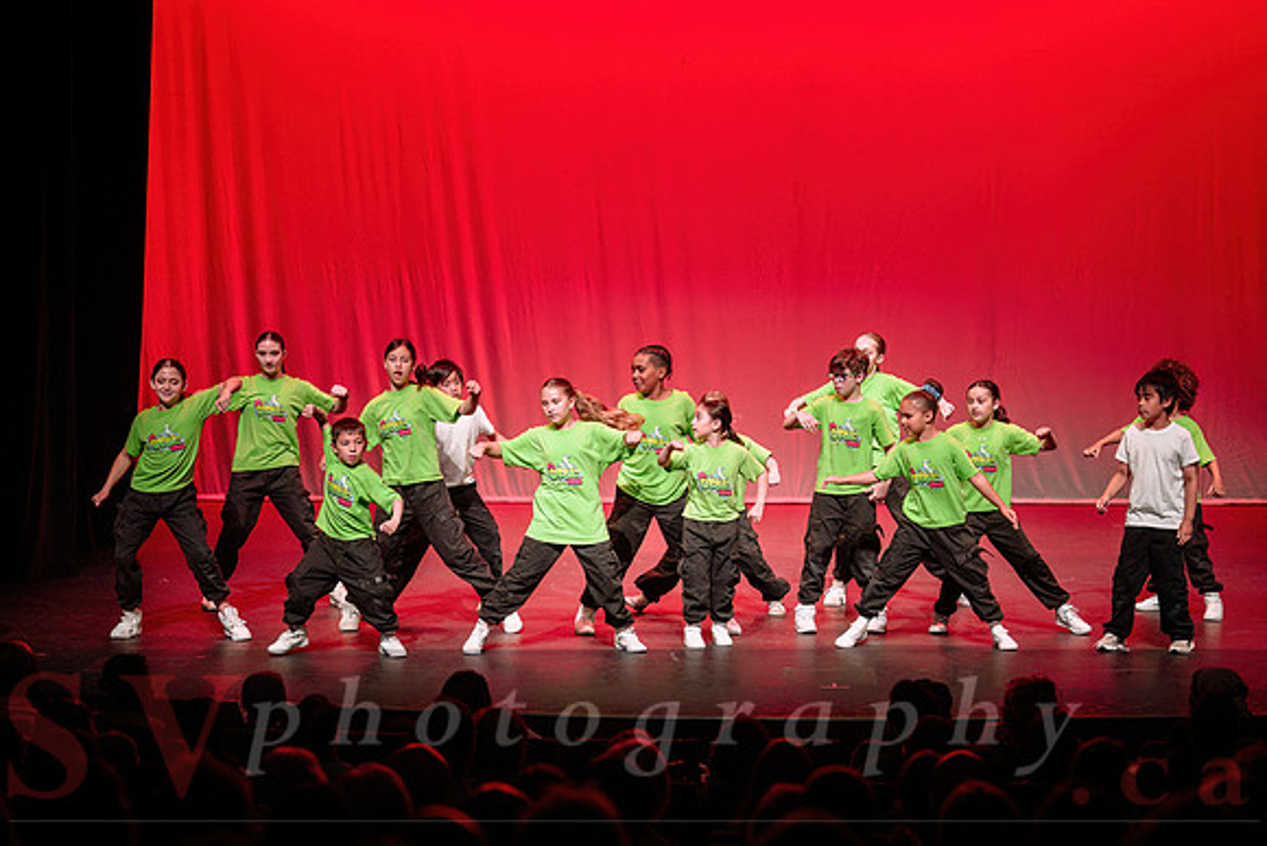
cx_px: 634
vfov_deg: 15.6
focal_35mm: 87
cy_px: 423
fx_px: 3078
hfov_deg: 23.3
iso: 1250
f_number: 2.8
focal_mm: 85
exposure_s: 1/400
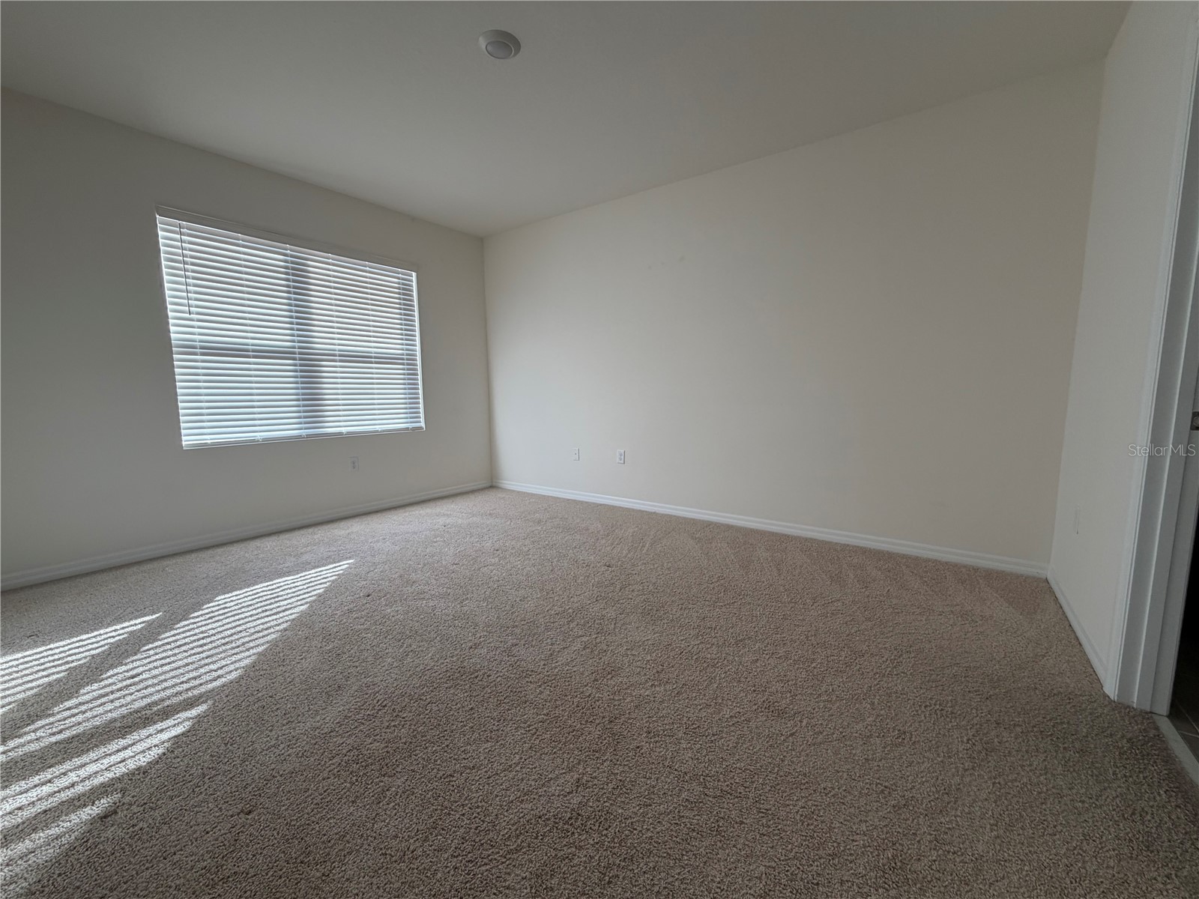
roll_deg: +0.8
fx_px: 485
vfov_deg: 85.7
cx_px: 600
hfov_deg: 102.1
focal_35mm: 14
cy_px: 450
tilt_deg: -6.6
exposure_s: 1/120
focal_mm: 2.22
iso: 80
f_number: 2.2
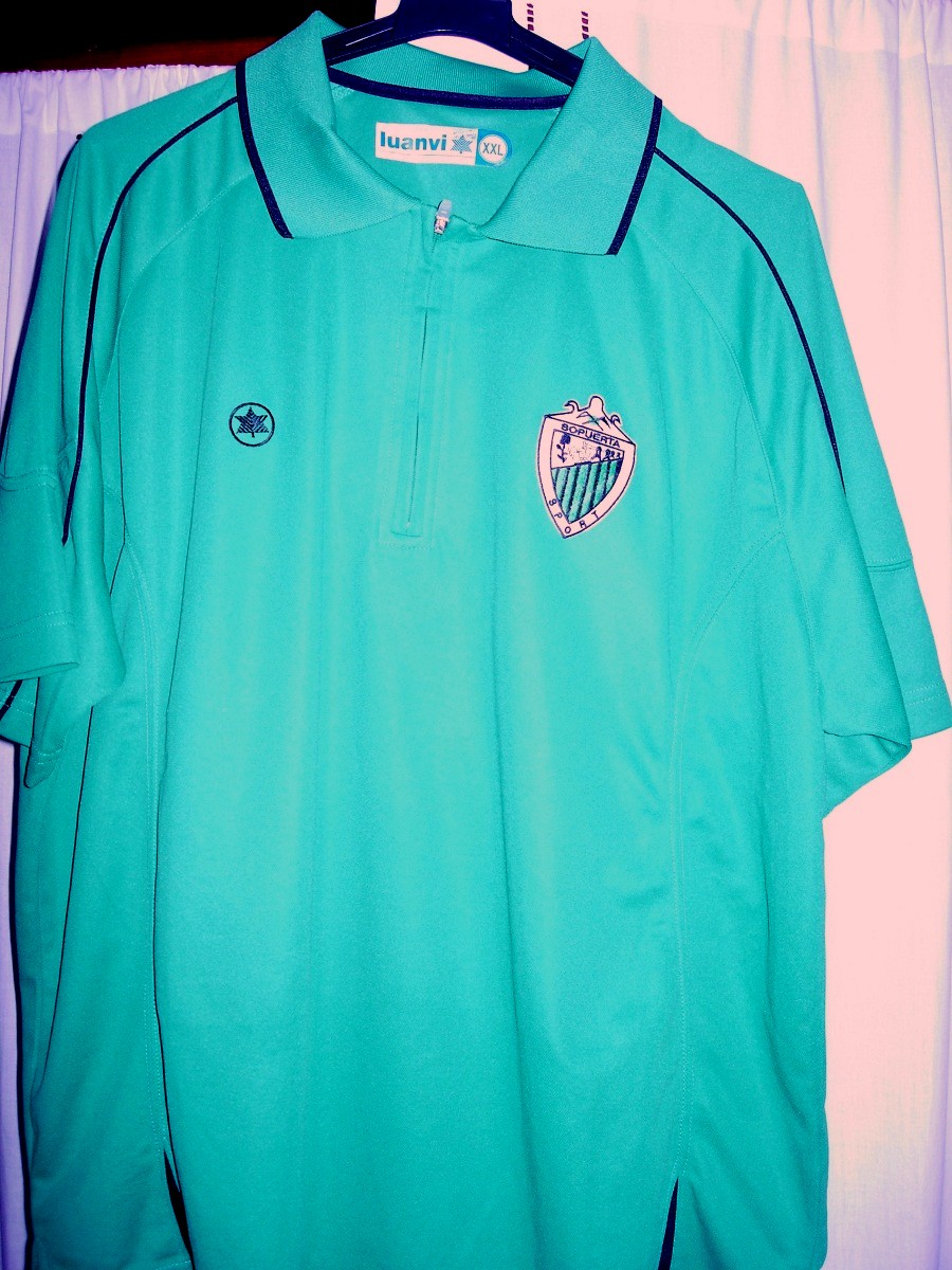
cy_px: 635
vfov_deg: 49.0
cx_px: 476
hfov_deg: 37.7
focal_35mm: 38
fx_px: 1393
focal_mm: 7.8
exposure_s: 1/64
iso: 79
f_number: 2.8
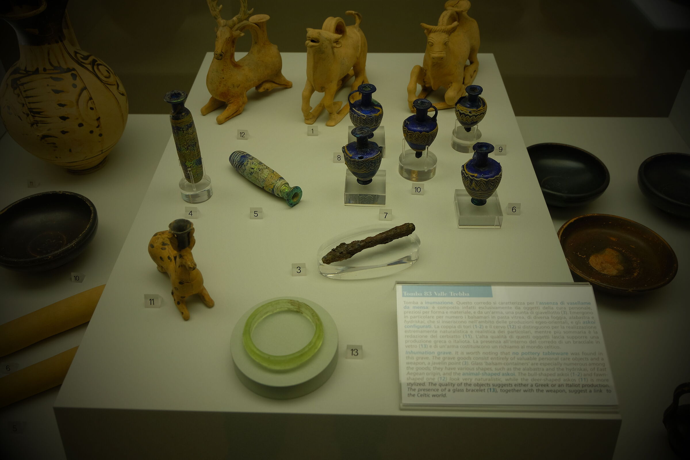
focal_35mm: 32
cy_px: 230
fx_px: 613
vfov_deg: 41.1
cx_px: 345
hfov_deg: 58.7
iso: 250
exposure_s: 1/30
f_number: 5
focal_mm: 21.1
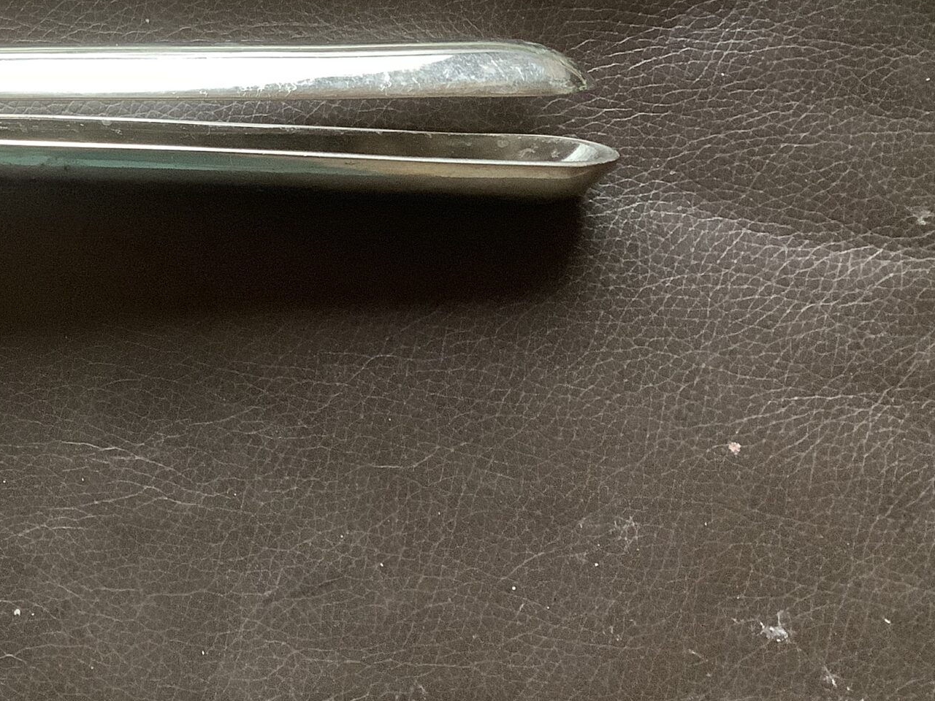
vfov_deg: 23.3
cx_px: 16
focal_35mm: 62
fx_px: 1675
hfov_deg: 29.3
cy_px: 124
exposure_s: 1/60
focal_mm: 3.3
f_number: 2.4
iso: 400
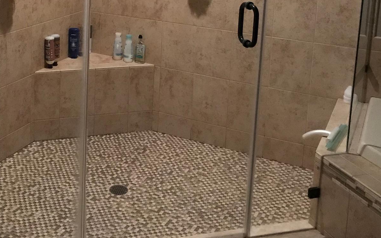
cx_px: 111
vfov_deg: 24.2
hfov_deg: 38.9
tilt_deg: -8.5
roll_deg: +0.2
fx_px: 530
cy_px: -3
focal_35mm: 51
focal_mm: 3.99
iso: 100
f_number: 1.8
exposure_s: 1/4
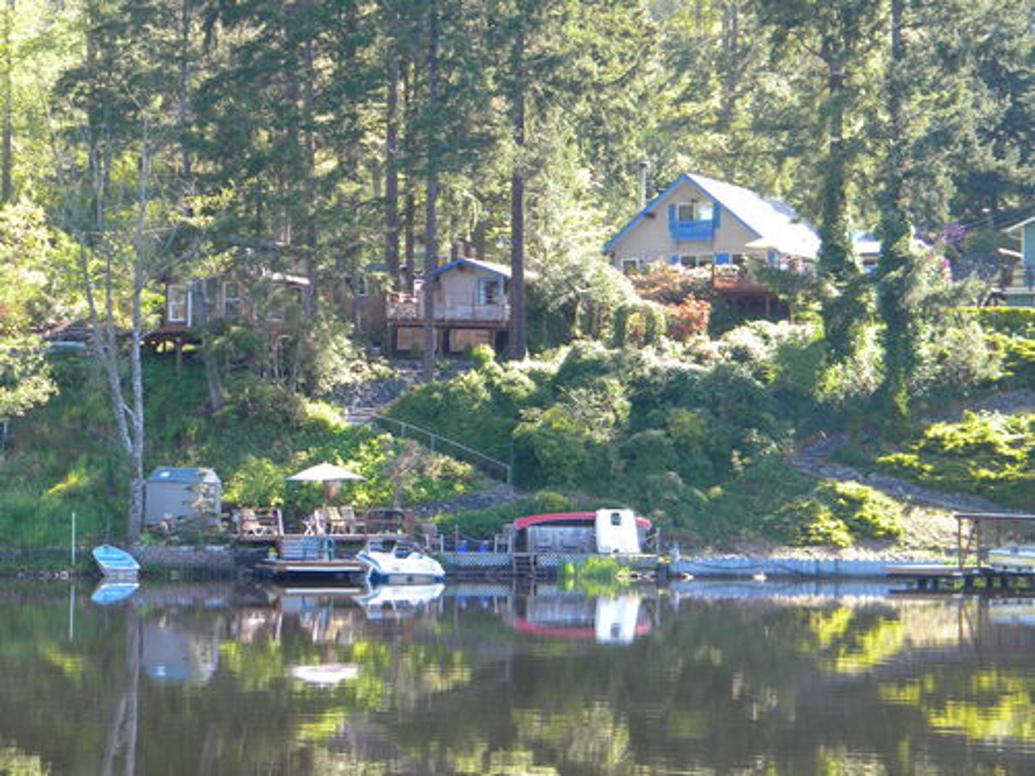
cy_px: 388
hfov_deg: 23.6
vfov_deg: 17.8
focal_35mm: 83
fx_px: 2482
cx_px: 518
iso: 80
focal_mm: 15.1
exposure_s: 1/59
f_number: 4.5
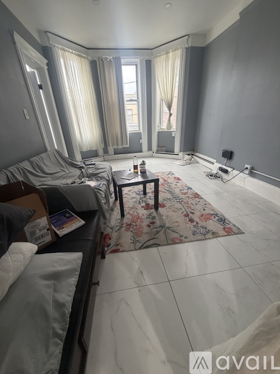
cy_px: 187
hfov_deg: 85.7
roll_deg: +2.1
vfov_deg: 102.1
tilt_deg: -23.6
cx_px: 140
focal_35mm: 14
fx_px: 151
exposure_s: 1/60
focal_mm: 2.22
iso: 250
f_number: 2.2
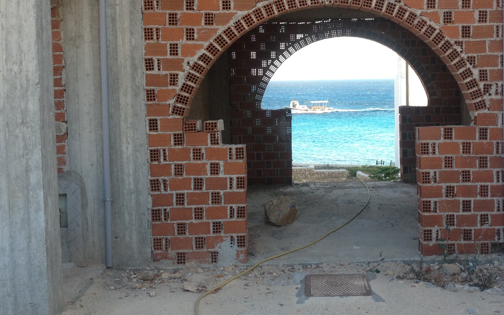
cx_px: 320
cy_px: 117
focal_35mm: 48
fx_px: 659
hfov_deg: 41.5
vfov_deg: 26.8
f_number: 2.4
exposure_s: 1/223
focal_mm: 4.28
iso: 50
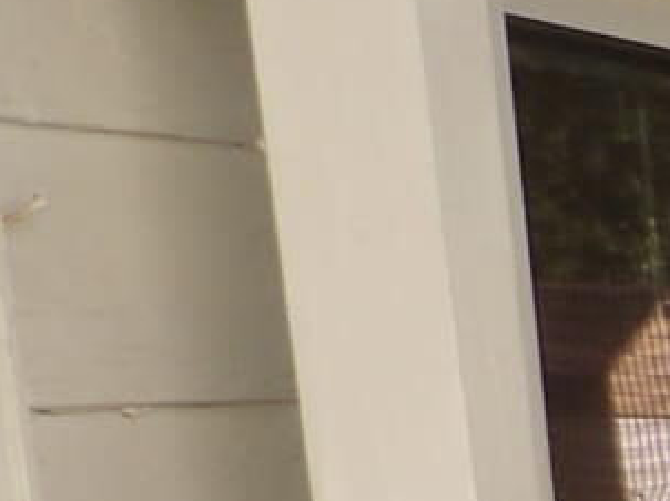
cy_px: 1119
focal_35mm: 163
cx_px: 1968
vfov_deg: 8.5
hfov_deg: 9.6
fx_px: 3152
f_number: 3.2
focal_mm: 4.3
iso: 100
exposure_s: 1/149
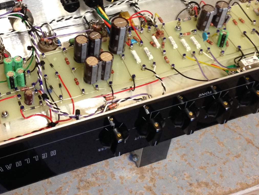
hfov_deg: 28.8
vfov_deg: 21.8
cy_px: 56
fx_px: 501
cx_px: 86
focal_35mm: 67
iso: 160
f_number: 2.4
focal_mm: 4.12
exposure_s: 1/20
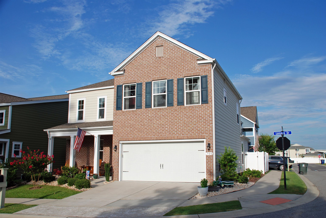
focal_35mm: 30
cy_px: 109
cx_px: 163
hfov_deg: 61.9
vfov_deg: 43.7
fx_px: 272
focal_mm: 20
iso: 100
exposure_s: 1/250
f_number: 8
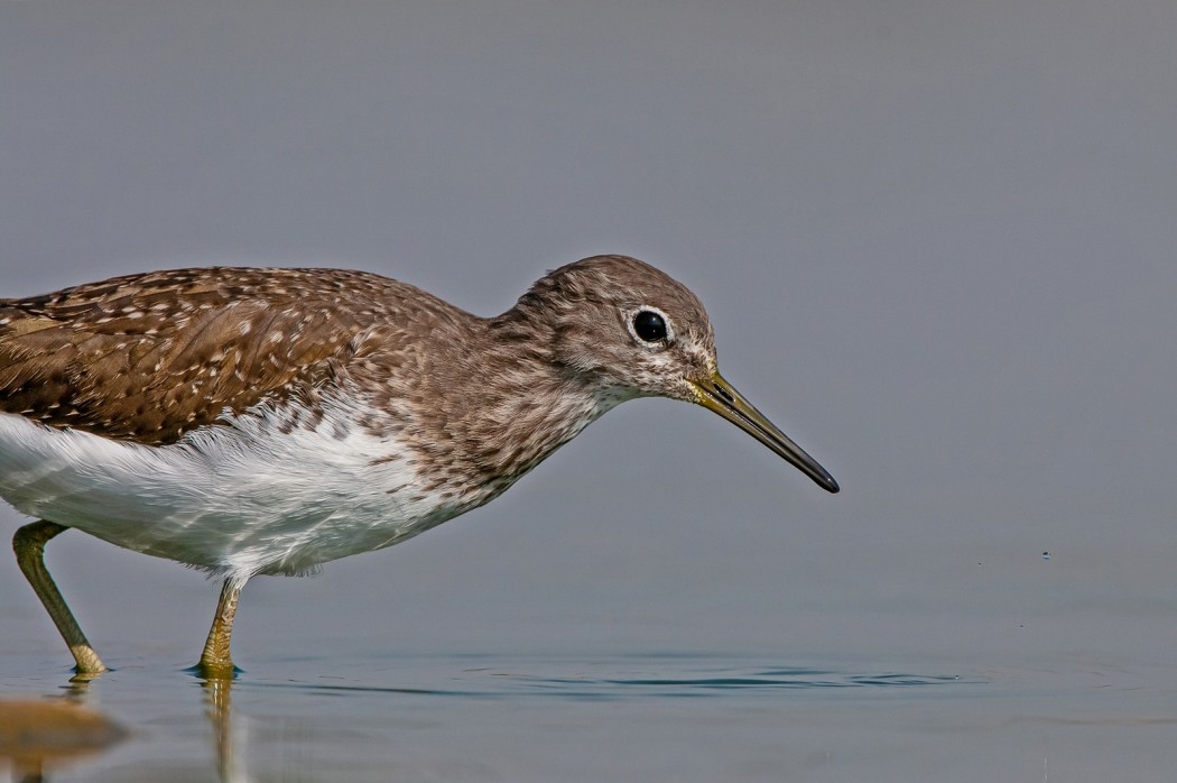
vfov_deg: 1.8
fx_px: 24497
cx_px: 588
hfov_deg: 2.8
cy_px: 392
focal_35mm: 750
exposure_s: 1/1600
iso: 250
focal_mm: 500
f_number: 8
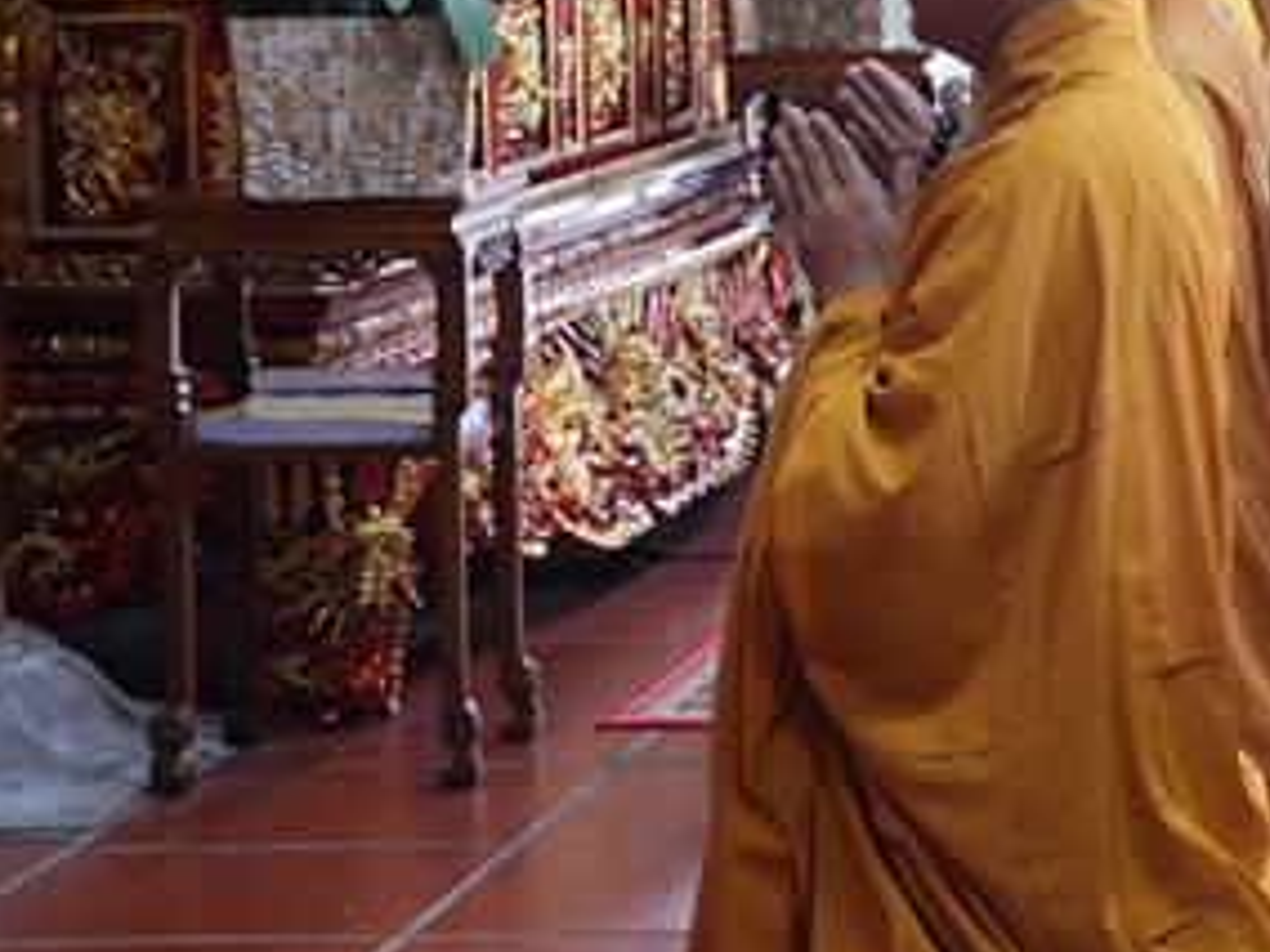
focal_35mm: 146
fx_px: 5356
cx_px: 2026
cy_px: 179
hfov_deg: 12.7
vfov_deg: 10.1
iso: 640
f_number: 2.8
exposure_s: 1/50
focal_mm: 36
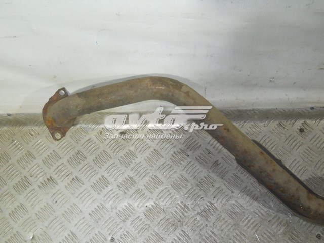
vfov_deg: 35.1
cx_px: 162
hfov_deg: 45.8
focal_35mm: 41
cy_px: 122
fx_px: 384
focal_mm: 6.72
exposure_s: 1/30
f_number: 3.1
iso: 200
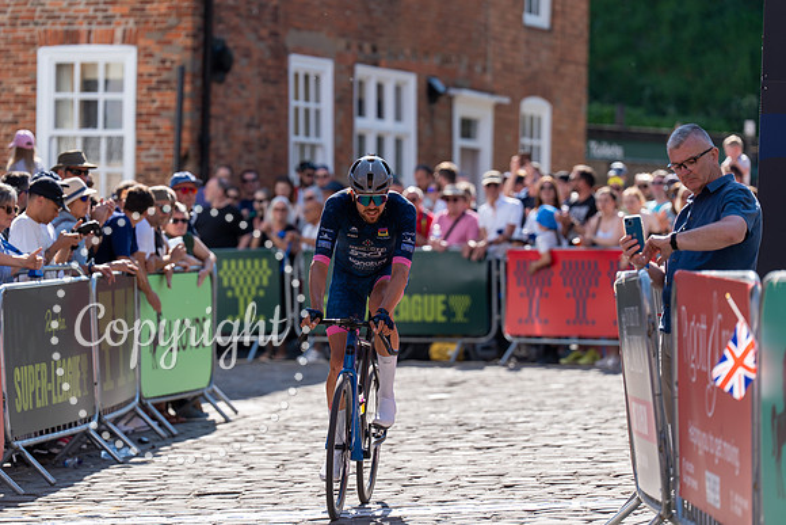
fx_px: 3887
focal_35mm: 178
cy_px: 262
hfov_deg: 11.5
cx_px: 393
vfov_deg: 7.7
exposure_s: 1/1000
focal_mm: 178
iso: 160
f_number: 3.5
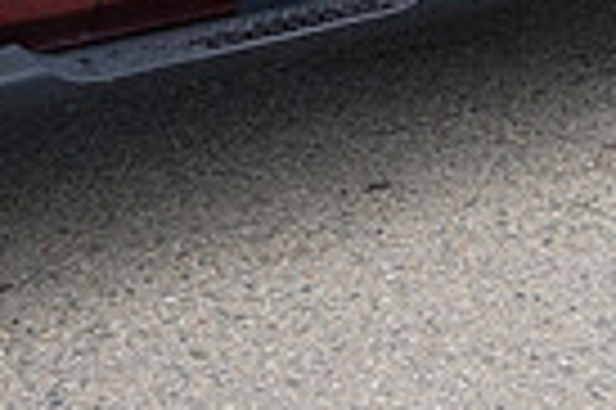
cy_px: -313
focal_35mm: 127
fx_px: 2171
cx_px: 301
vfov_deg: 10.2
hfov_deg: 16.2
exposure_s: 1/800
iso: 1250
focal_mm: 30
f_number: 7.1
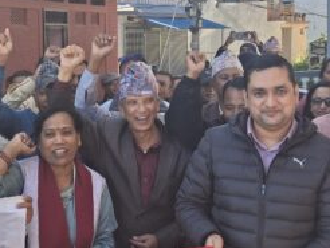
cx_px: 145
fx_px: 630
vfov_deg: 22.1
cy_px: 63
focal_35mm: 66
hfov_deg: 29.3
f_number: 1.8
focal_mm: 4.69
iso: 25
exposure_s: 1/340
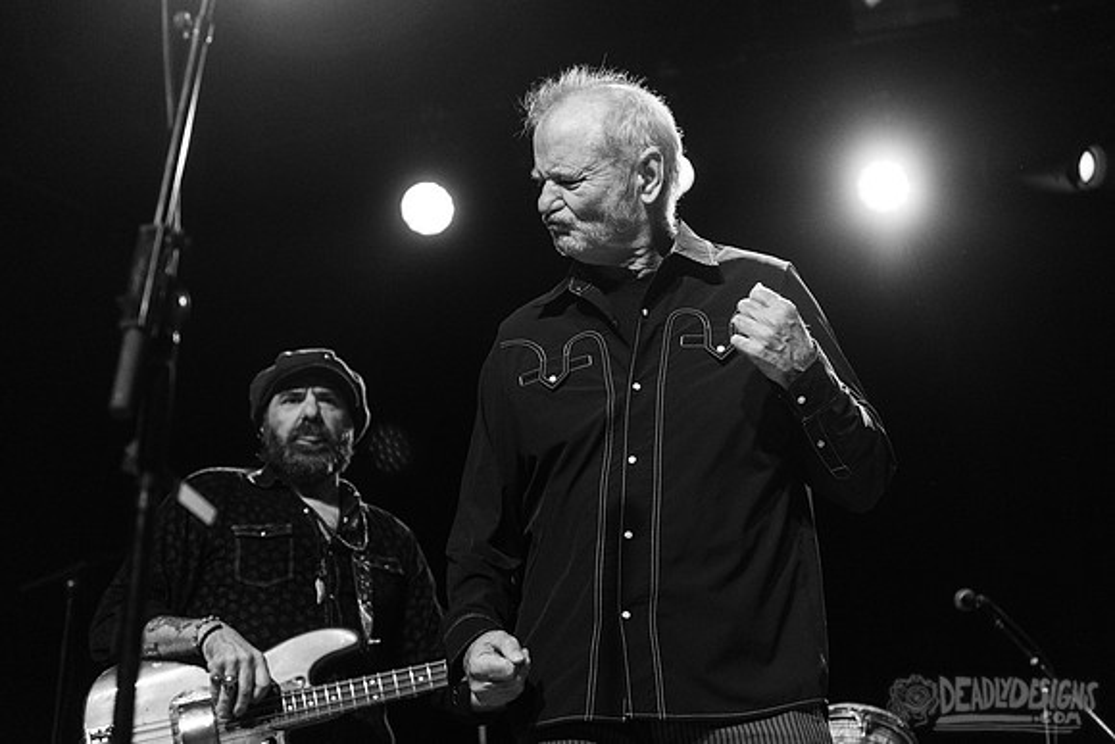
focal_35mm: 66
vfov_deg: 20.7
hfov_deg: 30.6
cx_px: 631
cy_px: 323
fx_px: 2035
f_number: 3.2
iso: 2500
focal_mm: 58
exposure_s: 1/400
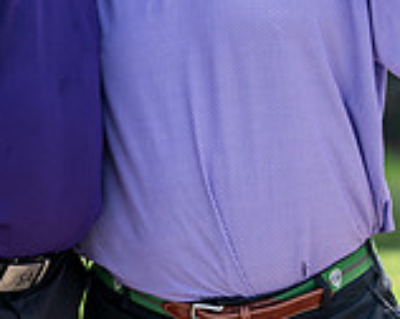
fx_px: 3748
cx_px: 89
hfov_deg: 6.1
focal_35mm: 317
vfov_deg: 4.9
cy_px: -39
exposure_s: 1/640
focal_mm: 92
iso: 250
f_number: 3.5
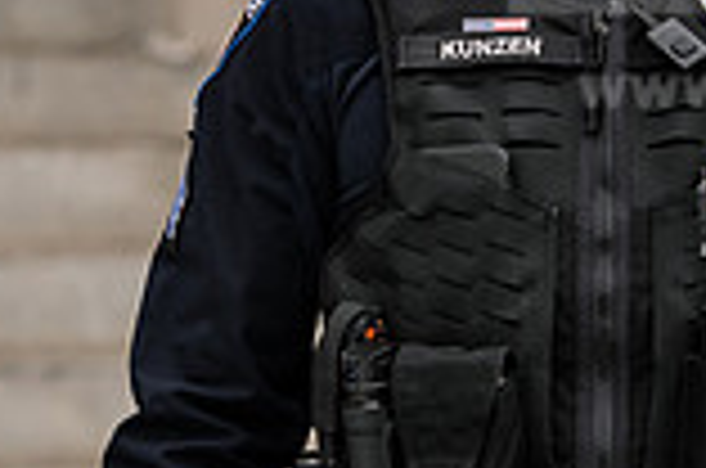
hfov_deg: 4.5
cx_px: 373
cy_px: 182
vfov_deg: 3.0
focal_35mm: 463
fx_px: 9061
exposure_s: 1/500
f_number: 4
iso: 125
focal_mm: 125
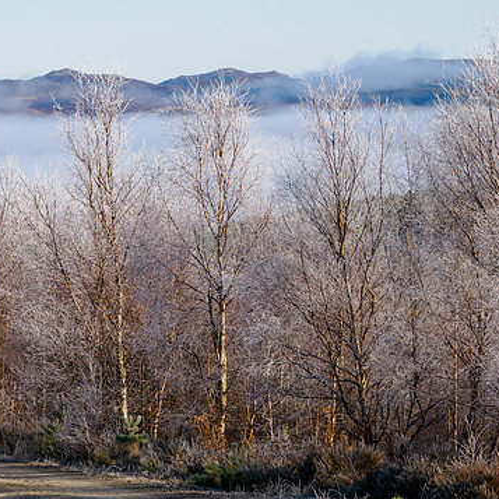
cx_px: 208
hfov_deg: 8.5
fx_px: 3376
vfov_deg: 8.5
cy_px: 213
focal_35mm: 207
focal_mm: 72
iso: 400
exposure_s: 1/2000
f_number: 5.6
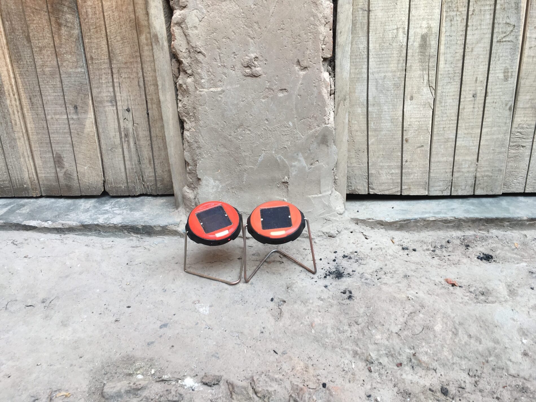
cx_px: 268
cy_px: 201
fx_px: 449
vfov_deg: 48.2
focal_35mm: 29
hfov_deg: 61.7
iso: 25
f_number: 2.2
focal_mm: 4.15
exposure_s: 1/100
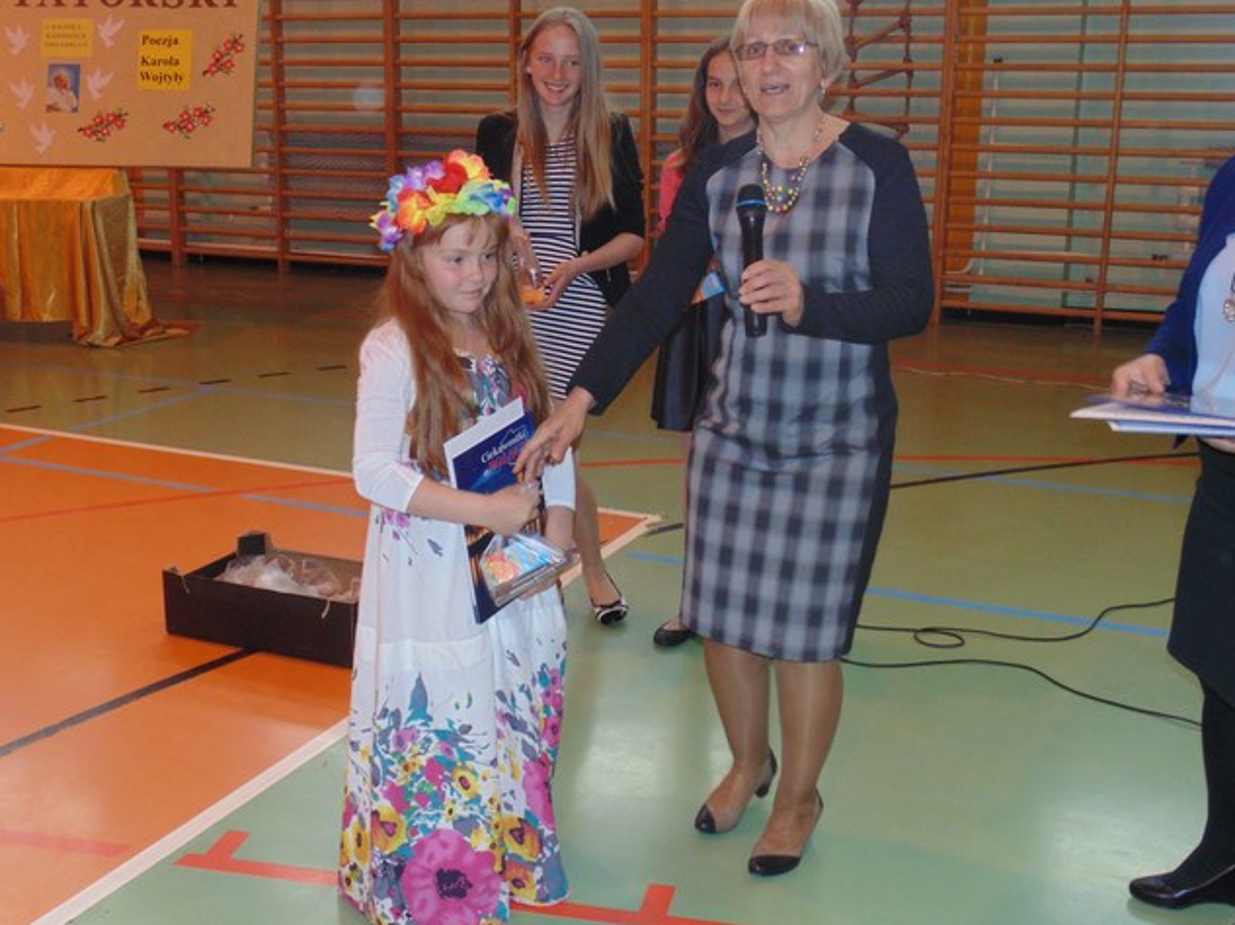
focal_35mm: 43
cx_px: 564
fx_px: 1533
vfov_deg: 33.6
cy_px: 449
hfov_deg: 43.8
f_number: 3.4
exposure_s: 1/50
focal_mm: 6.2
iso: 200
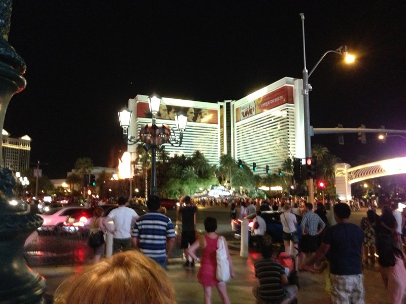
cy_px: 152
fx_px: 387
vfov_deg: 42.9
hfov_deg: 55.4
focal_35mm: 33
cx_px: 203
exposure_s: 1/15
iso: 800
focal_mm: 4.13
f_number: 2.4
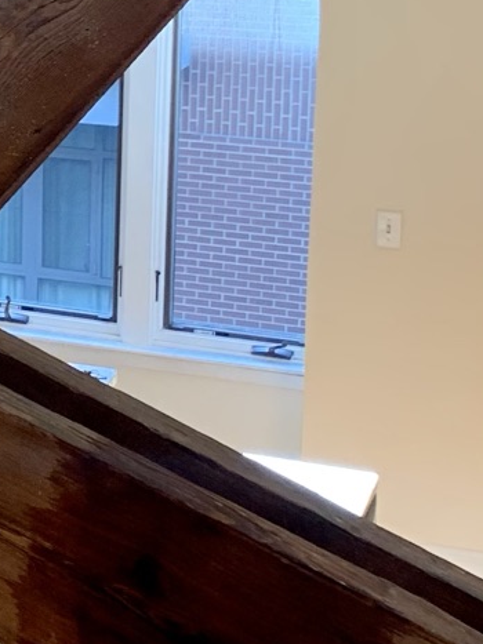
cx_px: -573
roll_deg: +0.5
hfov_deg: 11.3
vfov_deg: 17.0
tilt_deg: -7.4
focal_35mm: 114
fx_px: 2122
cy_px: 46
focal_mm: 4.25
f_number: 1.8
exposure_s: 1/60
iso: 50
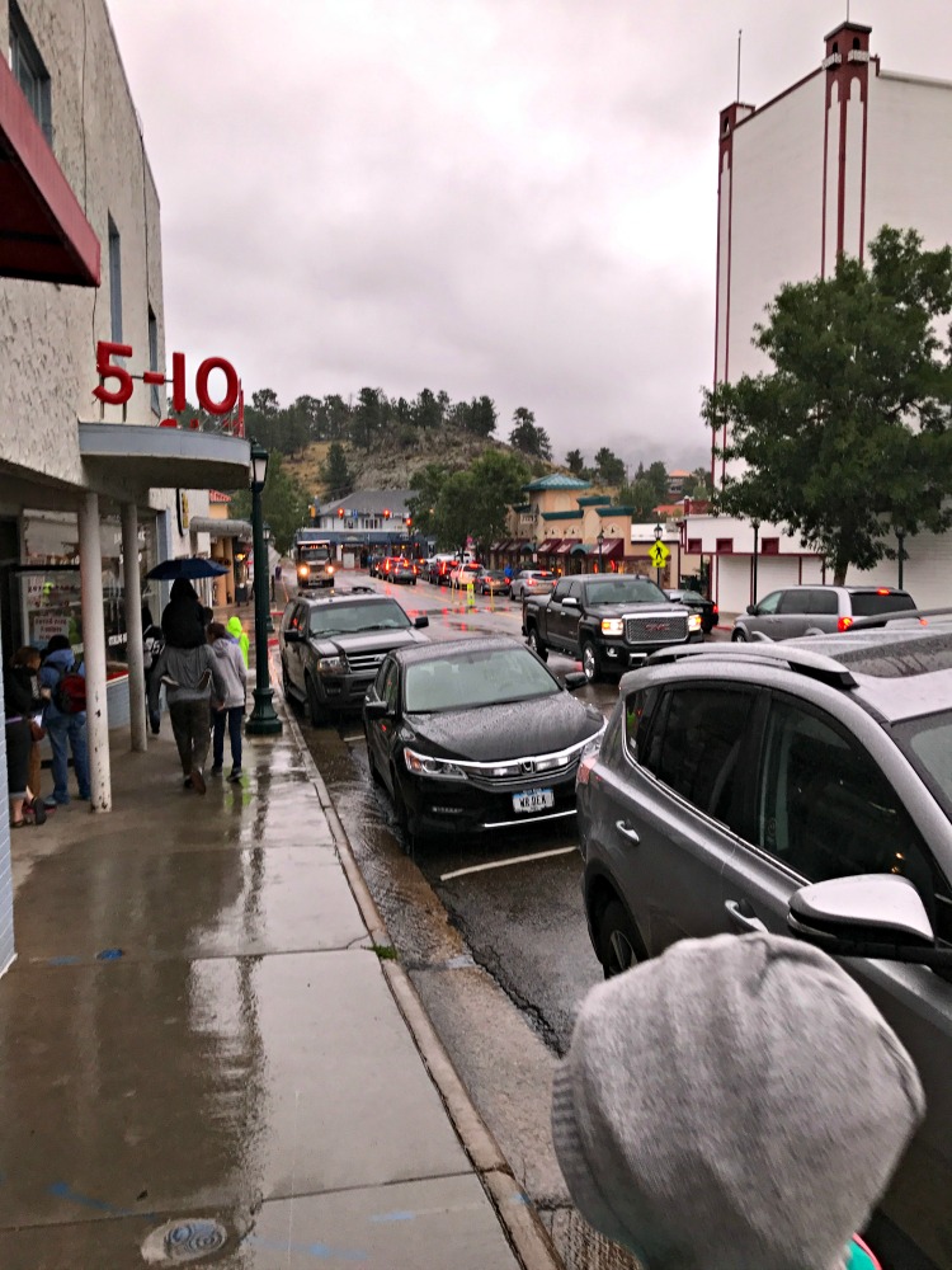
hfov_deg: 49.7
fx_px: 1027
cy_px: 635
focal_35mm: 28
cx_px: 476
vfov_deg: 63.4
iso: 25
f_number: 1.8
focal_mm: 3.99
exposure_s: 1/120
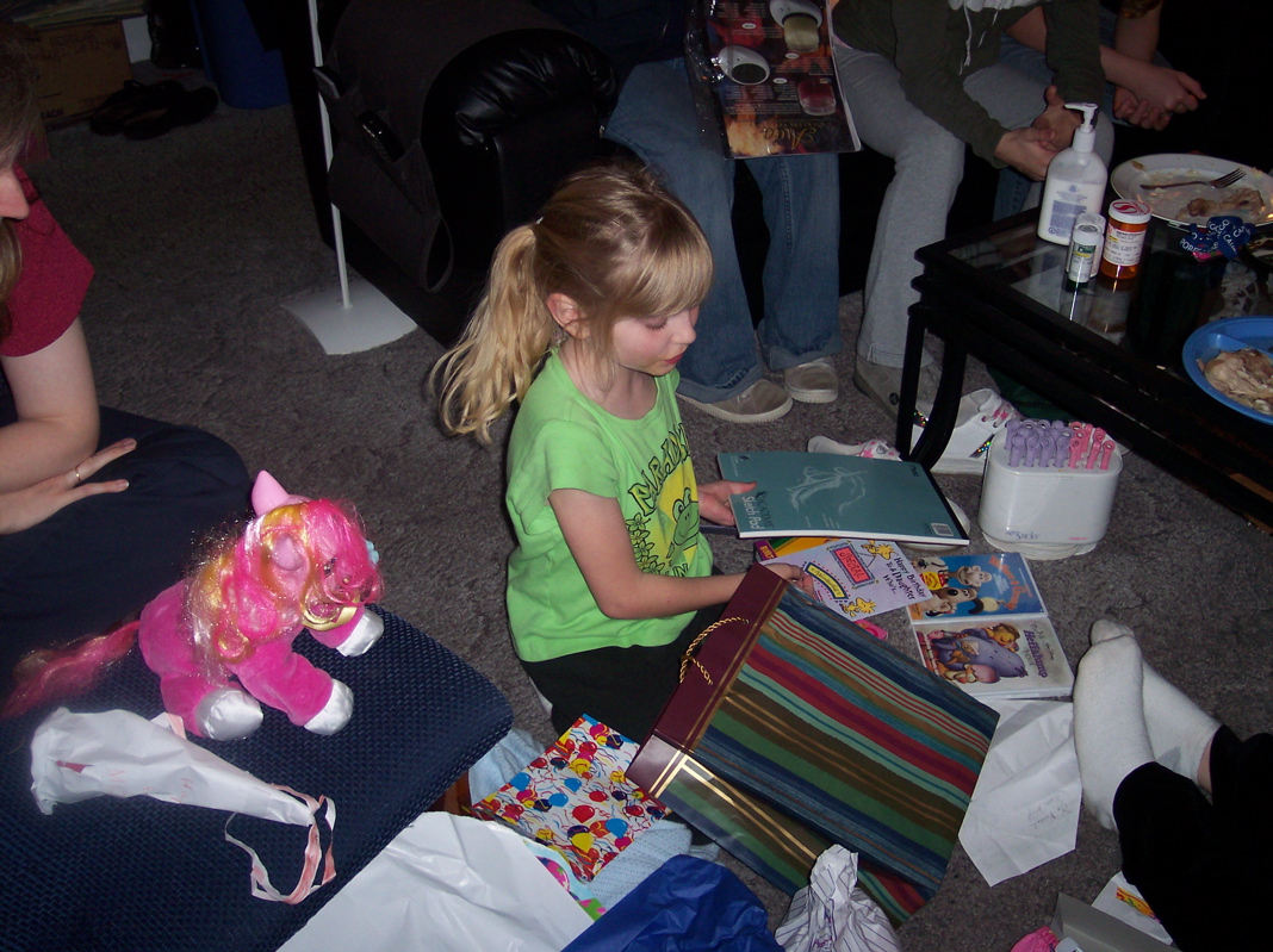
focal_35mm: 38
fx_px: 1396
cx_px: 636
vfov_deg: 37.7
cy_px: 476
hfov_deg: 49.0
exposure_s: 1/30
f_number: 2.8
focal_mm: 8
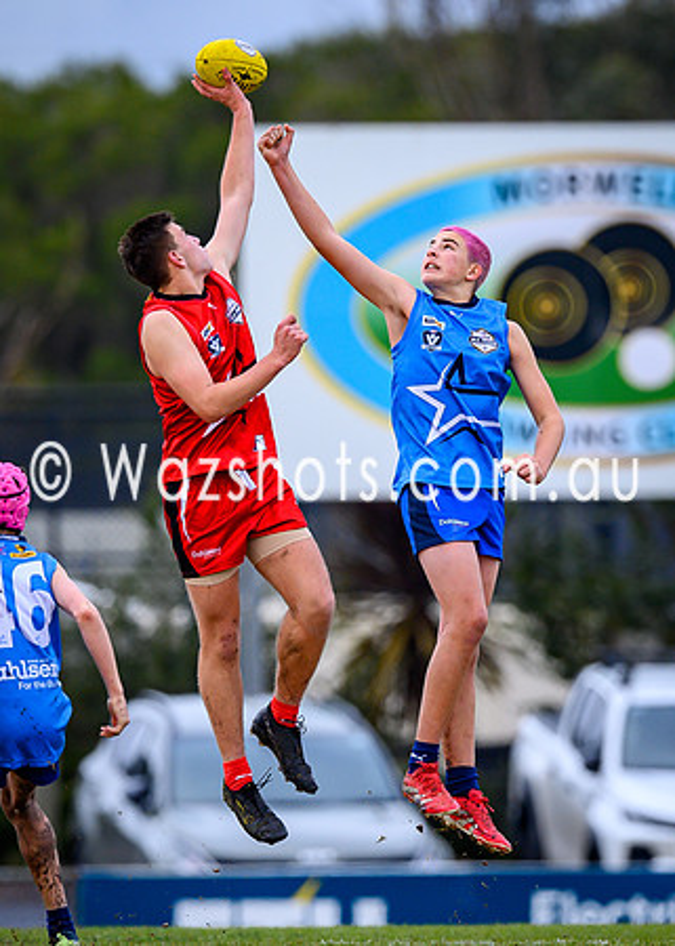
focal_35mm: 1000
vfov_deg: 2.0
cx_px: 478
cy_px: 443
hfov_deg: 1.4
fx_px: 26866
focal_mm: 500
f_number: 4.5
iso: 640
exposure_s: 1/1600
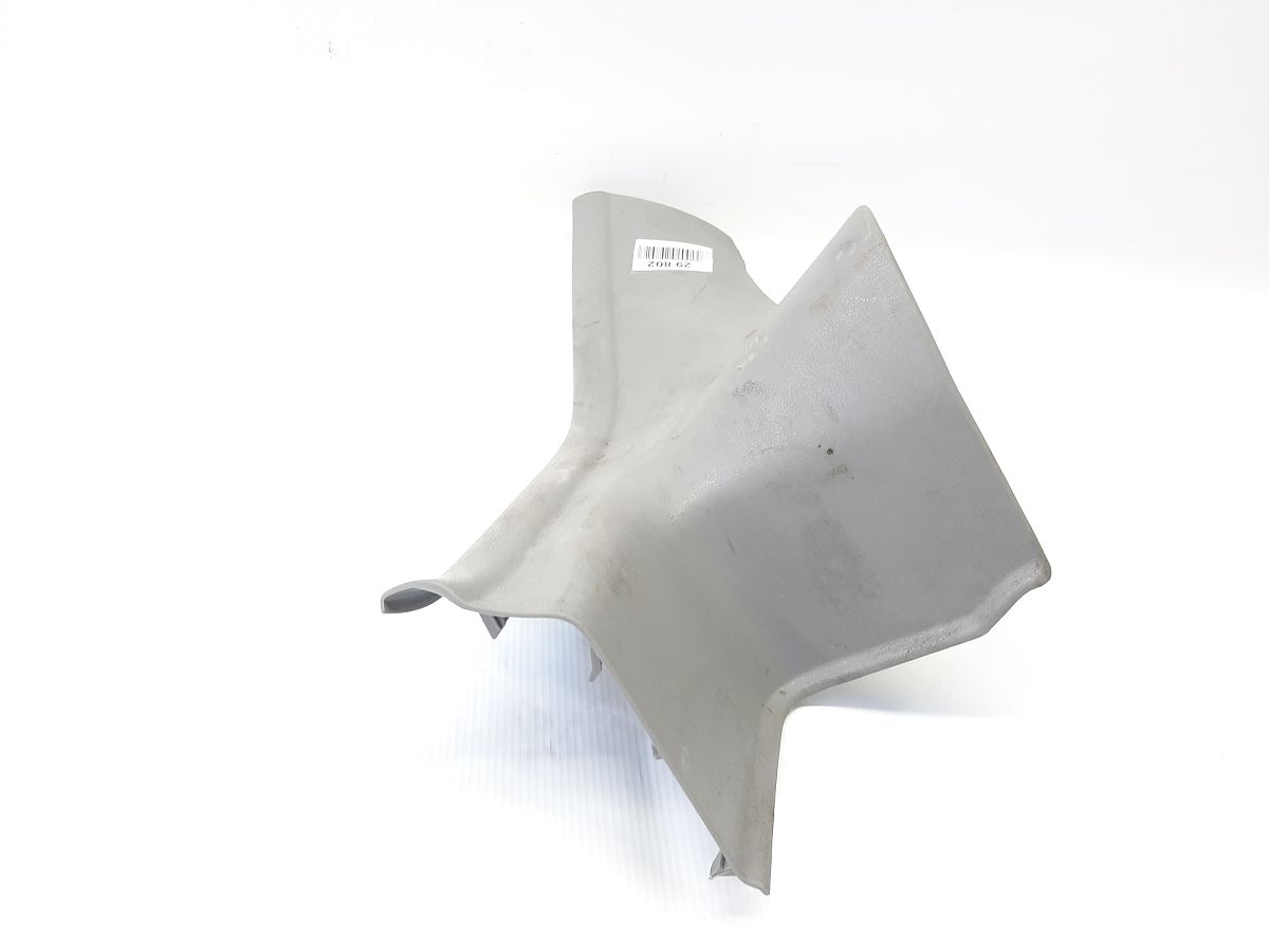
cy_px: 476
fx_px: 916
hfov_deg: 69.4
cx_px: 634
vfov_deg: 54.9
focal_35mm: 25
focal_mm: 4.6
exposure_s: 1/50
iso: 125
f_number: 2
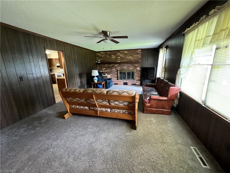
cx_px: 115
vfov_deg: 89.9
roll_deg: +1.5
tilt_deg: -13.0
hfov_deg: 106.2
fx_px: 86
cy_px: 86
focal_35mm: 13
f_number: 1.8
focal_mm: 1.57
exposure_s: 1/40
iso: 800
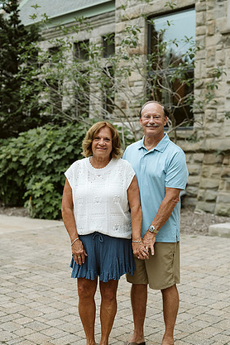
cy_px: 184
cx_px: 122
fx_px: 517
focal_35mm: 54
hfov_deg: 25.1
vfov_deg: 36.9
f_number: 2.8
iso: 640
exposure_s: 1/320
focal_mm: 50
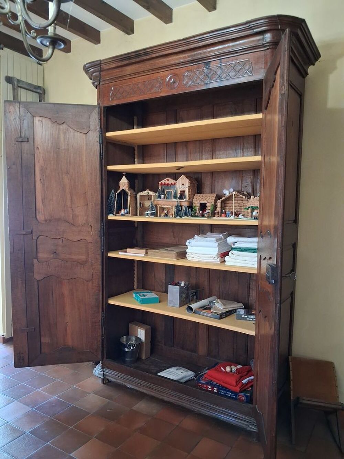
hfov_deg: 51.4
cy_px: 230
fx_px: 358
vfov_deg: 65.3
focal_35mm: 27
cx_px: 172
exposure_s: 1/33
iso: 640
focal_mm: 4
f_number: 1.8
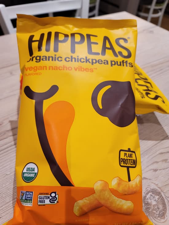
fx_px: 163
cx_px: 84
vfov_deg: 69.4
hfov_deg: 54.9
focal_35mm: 25
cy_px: 112
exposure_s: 1/40
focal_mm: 7
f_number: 1.8
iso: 400
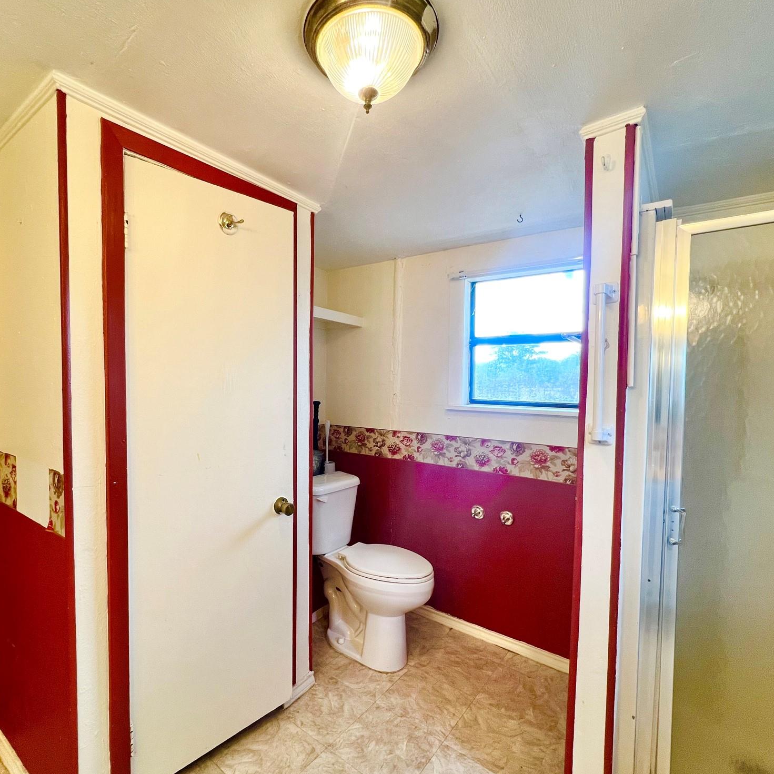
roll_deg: +0.1
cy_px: 390
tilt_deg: -1.7
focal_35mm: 16
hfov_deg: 87.0
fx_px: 405
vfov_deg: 87.4
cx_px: 341
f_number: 1.8
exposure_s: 1/120
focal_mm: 1.57
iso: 80
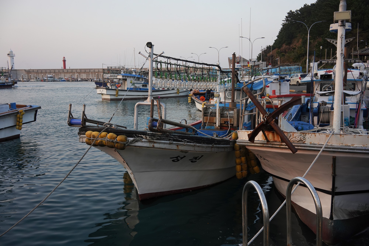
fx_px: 359
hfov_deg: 54.4
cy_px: 123
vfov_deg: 37.9
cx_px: 184
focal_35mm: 35
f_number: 13
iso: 800
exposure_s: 1/100
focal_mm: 35
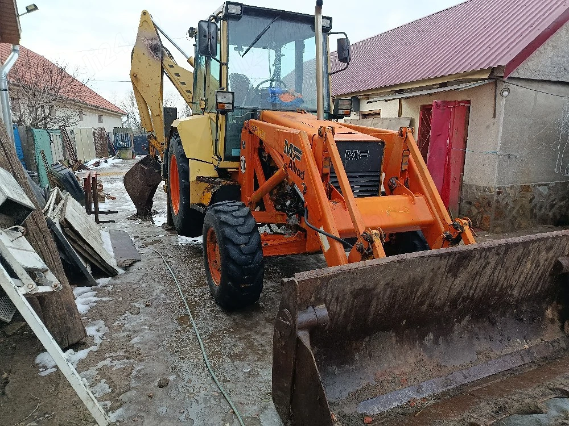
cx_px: 284
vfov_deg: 56.8
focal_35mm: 24
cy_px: 213
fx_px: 394
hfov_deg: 71.6
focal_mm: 5.24
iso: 67
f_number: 1.7
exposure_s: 1/100
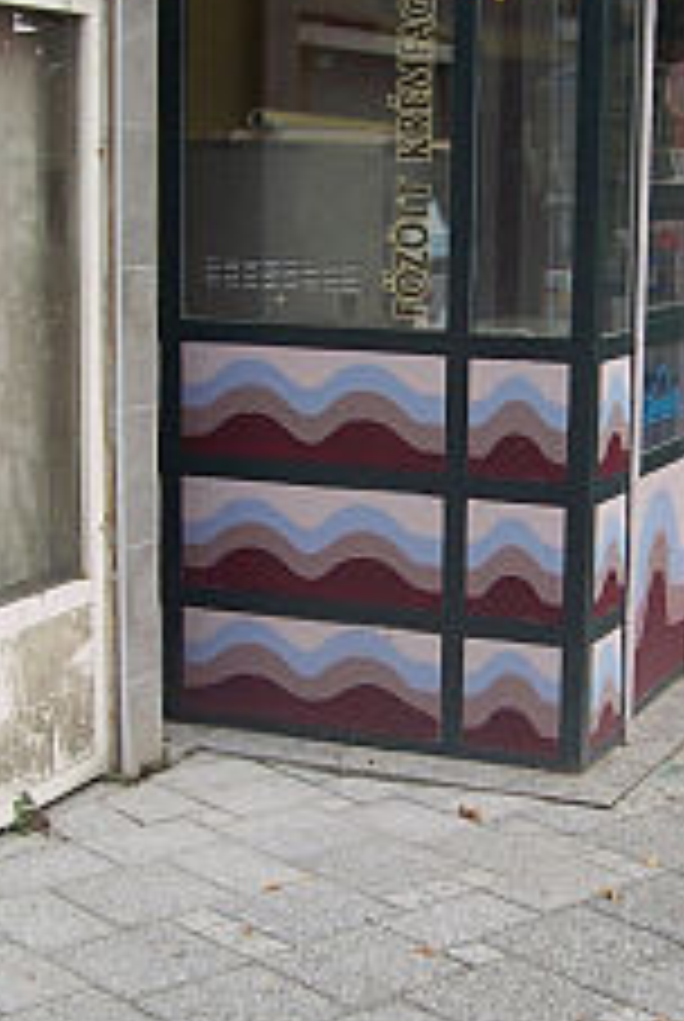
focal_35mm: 70
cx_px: 580
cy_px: 549
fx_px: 1989
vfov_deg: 28.8
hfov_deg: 19.3
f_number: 5.6
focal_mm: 5.6
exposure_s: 1/180
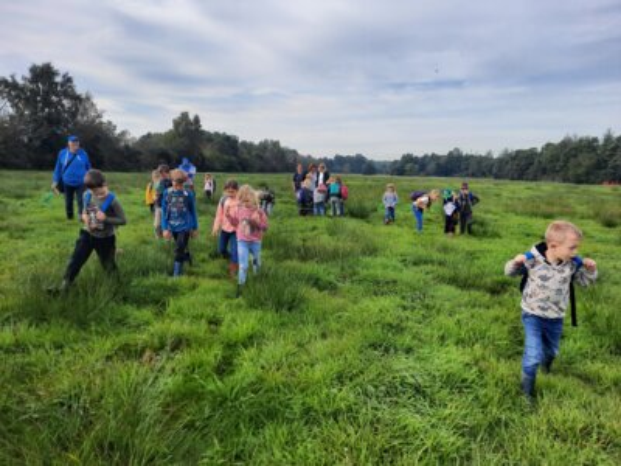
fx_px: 448
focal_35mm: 25
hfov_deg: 69.4
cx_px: 310
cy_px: 233
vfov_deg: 54.9
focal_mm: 4.6
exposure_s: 1/714
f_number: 2
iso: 32
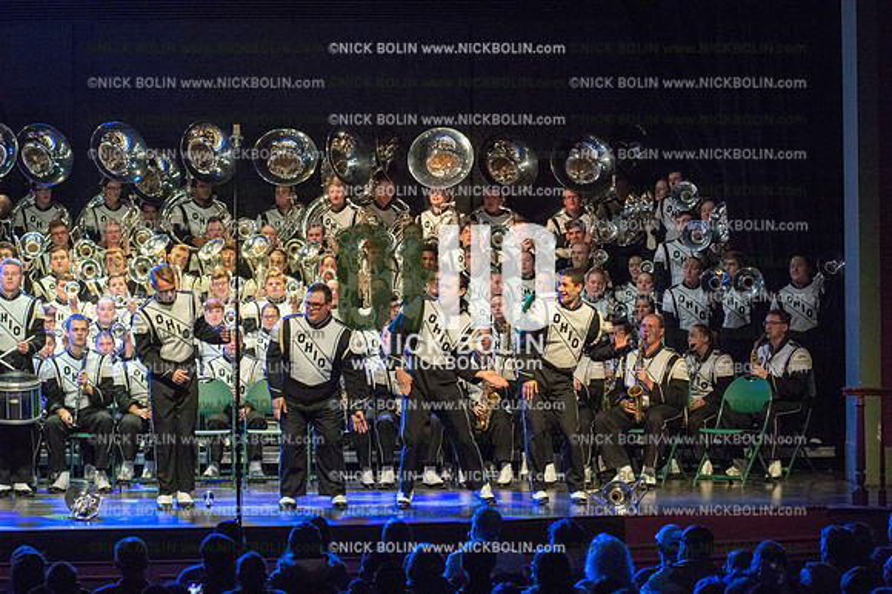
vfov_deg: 9.8
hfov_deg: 14.7
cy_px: 297
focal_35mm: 140
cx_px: 446
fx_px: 3467
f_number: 5.6
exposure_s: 1/400
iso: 8000
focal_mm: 140
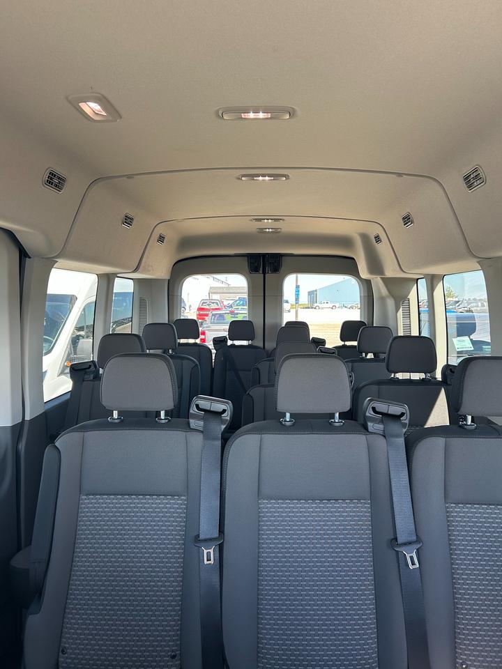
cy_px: 334
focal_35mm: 26
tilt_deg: -2.7
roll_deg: +0.4
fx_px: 503
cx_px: 251
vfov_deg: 67.3
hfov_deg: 53.1
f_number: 1.5
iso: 64
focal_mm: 5.7
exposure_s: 1/121
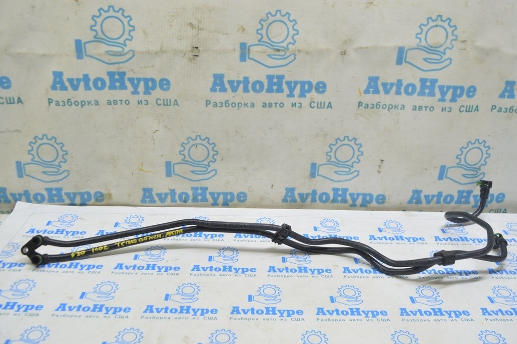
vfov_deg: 38.3
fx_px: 495
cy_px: 172
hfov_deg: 55.1
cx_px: 258
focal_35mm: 34
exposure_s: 1/20
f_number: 5.6
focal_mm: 23
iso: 400
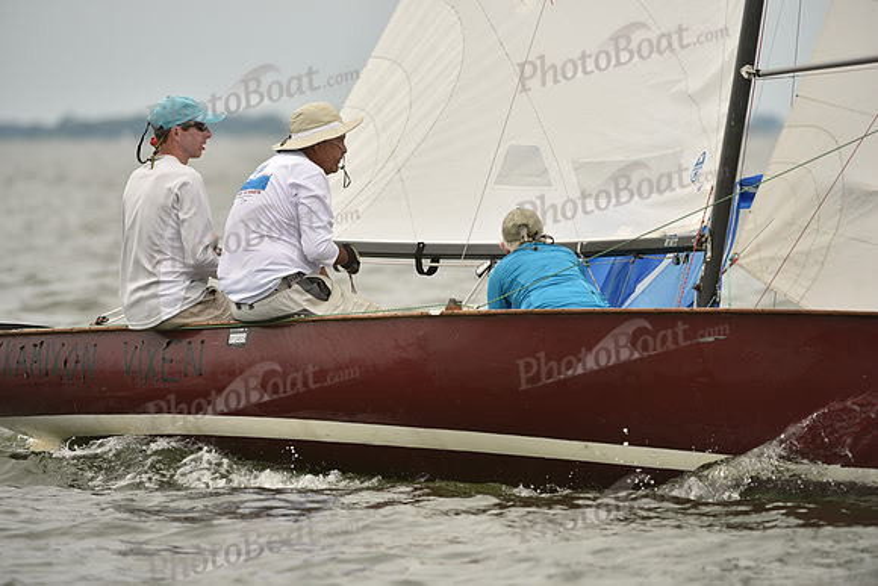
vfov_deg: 3.9
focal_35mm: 350
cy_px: 293
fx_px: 8538
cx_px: 439
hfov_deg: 5.9
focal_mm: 350
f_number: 5
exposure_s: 1/1250
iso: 320
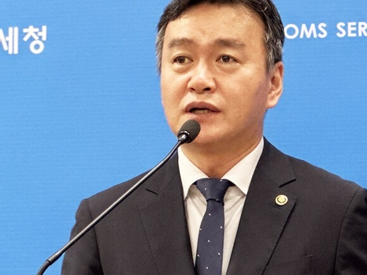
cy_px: 154
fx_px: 1336
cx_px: 179
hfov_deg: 15.6
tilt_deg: +8.8
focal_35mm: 126
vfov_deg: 11.8
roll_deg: -0.9
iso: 250
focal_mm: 9
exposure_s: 1/40
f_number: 2.8
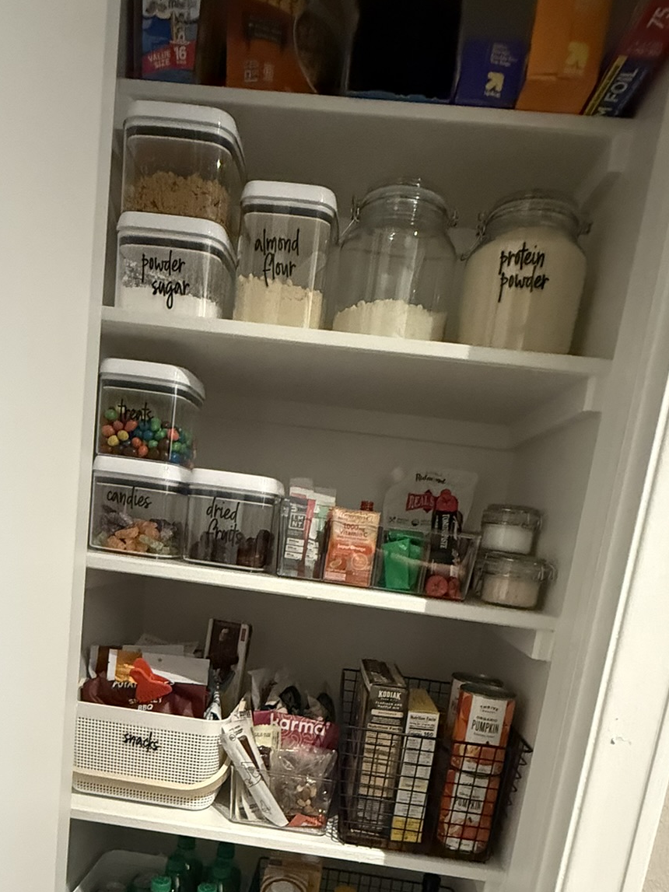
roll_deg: -6.5
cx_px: 301
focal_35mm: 25
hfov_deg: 54.8
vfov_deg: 65.6
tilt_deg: -11.1
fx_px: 644
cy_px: 658
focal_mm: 2.22
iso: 1000
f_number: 2.2
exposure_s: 1/40
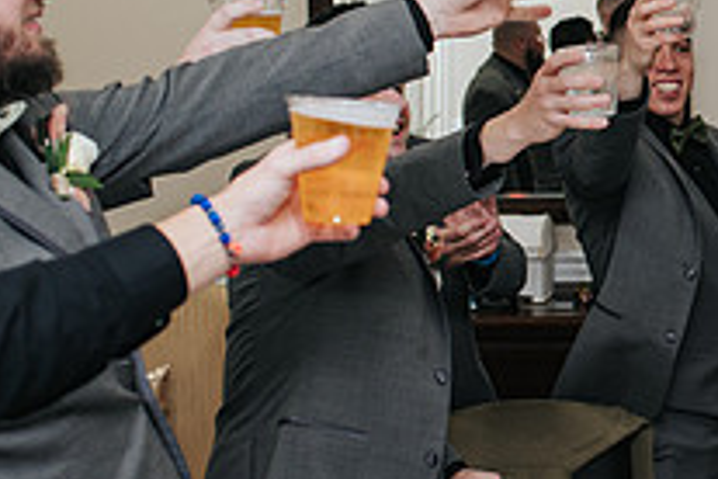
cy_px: 147
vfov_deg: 13.3
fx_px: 2054
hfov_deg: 18.8
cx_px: 850
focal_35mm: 103
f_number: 3.2
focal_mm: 35
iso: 800
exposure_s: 1/200
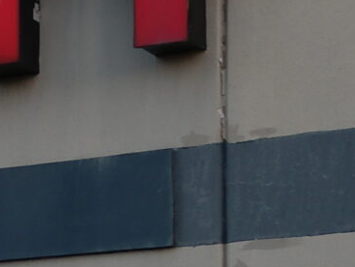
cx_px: -501
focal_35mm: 201
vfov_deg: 7.3
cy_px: 356
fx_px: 2063
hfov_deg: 8.9
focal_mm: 20
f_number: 3.5
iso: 100
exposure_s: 1/100
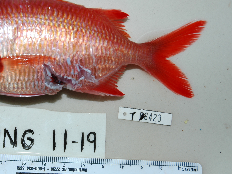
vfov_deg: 16.2
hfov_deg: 21.3
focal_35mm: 91
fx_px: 610
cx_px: 47
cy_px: 103
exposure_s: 1/125
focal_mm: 38
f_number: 5.6
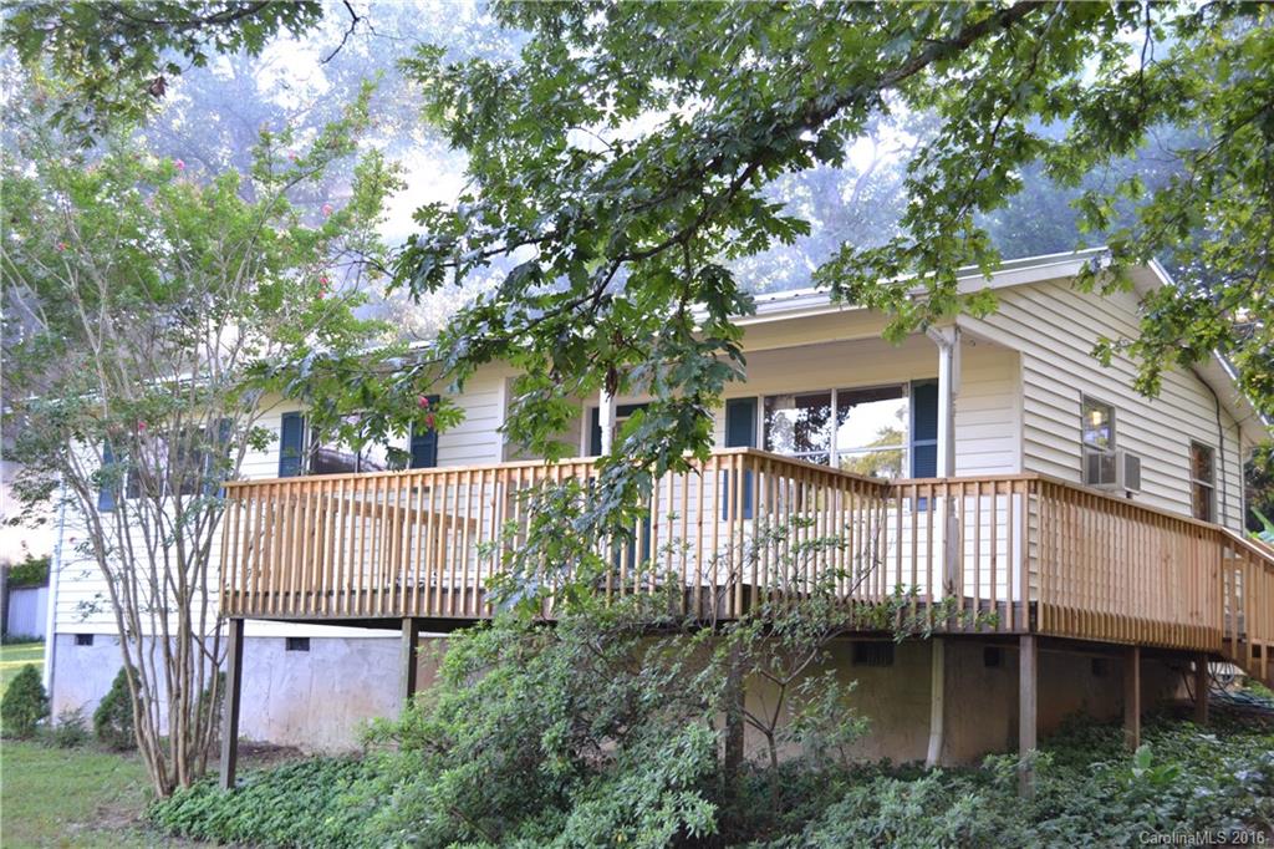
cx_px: 637
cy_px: 424
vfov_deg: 29.8
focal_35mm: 45
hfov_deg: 43.6
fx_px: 1592
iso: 400
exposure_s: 1/40
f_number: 4.5
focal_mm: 30
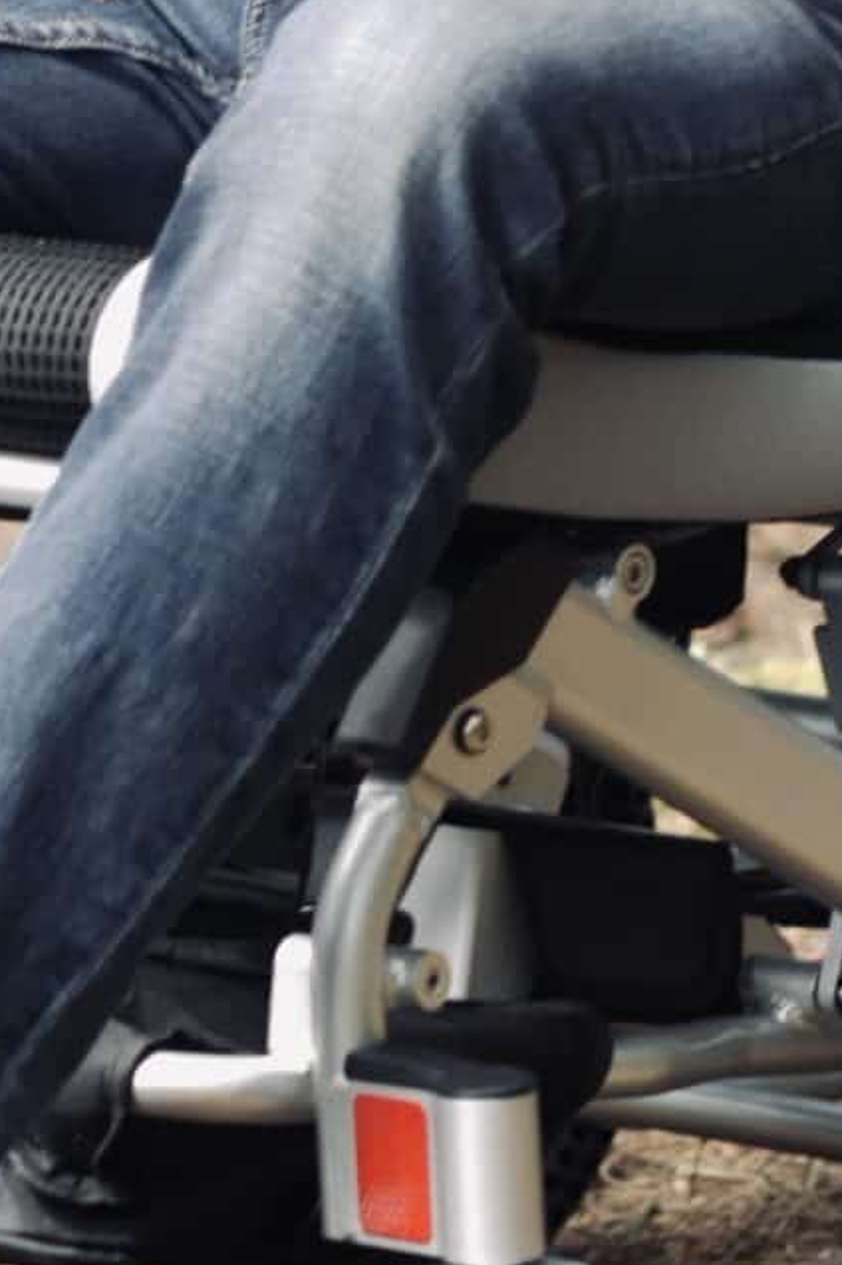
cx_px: 334
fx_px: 11730
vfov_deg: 6.1
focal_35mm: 334
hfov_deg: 4.1
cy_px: -201
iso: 100
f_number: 2
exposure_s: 1/200
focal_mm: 45
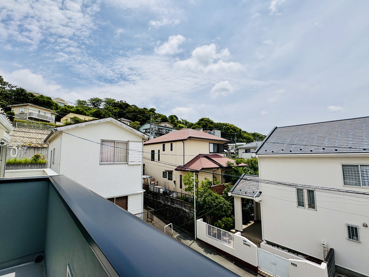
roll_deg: +0.5
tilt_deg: +6.3
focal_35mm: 16
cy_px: 140
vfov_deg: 78.1
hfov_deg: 94.3
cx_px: 170
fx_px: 171
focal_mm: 2.22
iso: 40
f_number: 2.2
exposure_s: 1/4132
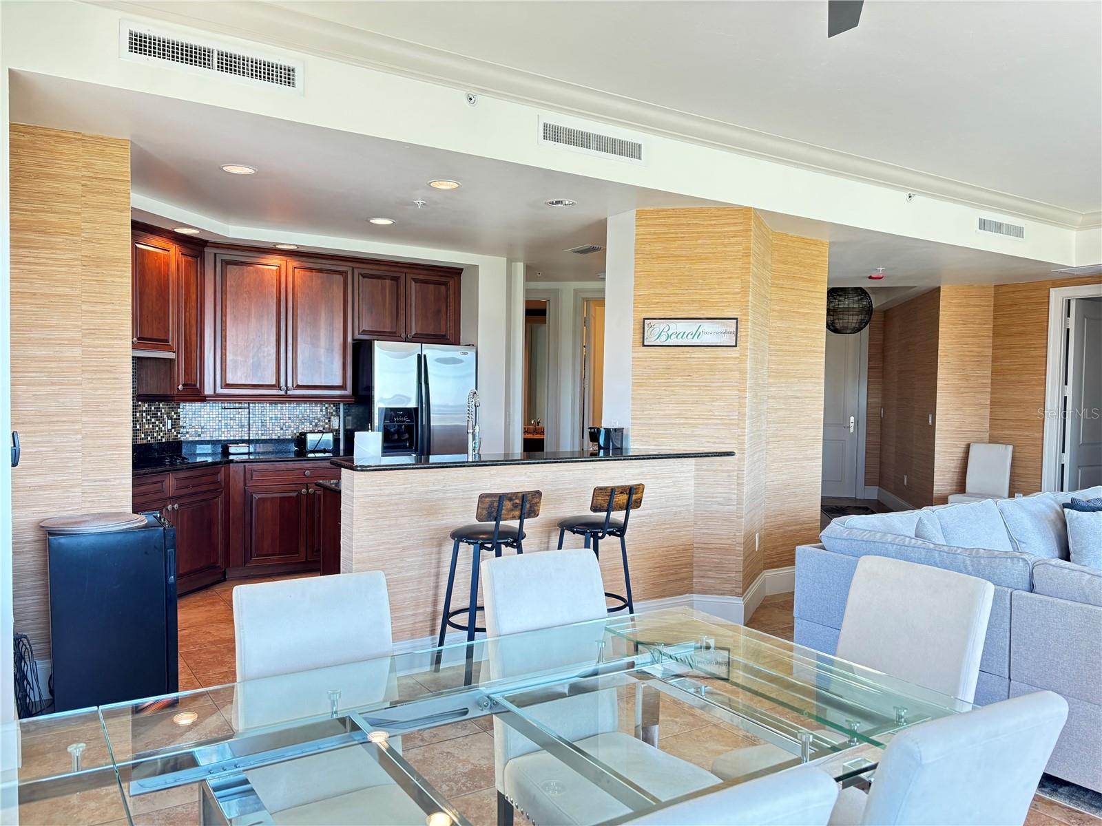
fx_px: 828
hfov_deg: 67.3
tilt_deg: -2.5
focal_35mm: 26
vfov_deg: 53.1
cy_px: 413
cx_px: 551
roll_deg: -0.8
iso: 125
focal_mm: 5.96
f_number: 1.6
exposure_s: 1/60
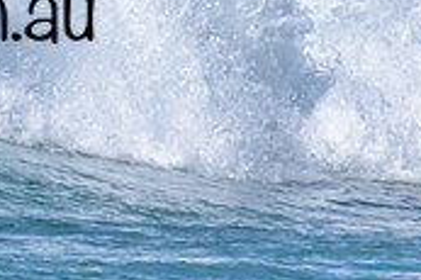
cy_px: 10
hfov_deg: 0.6
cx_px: -426
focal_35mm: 3686
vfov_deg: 0.4
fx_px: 43064
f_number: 11
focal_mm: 800
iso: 720
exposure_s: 1/2000
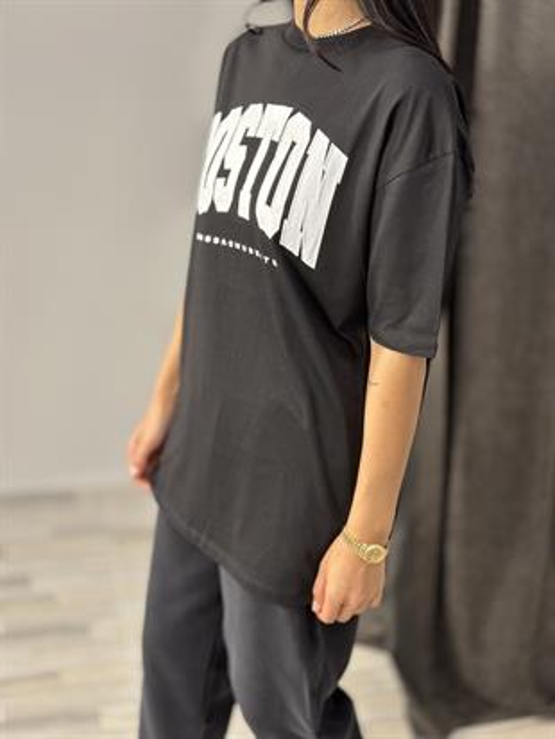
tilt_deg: -21.5
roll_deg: -2.4
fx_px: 1026
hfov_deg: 30.3
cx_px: 278
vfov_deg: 39.6
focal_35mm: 48
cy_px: 370
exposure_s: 1/50
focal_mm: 6.86
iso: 100
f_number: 1.78
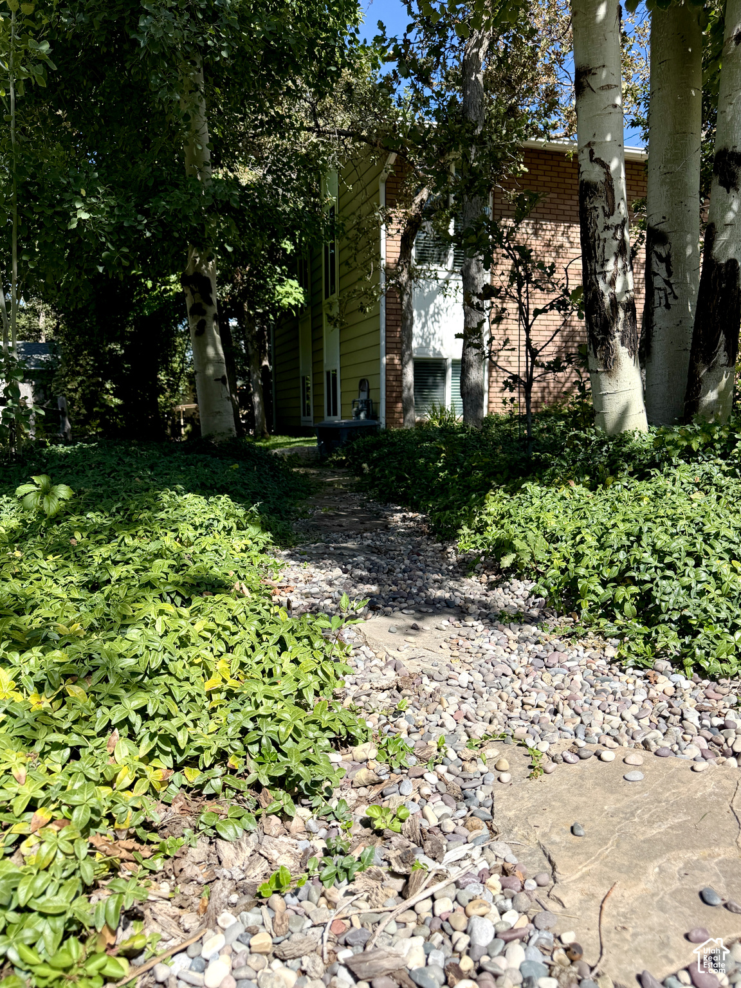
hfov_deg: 56.8
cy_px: 494
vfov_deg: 71.6
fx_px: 685
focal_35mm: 24
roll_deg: +0.6
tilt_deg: -9.3
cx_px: 370
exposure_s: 1/3145
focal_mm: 6.76
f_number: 1.78
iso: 80
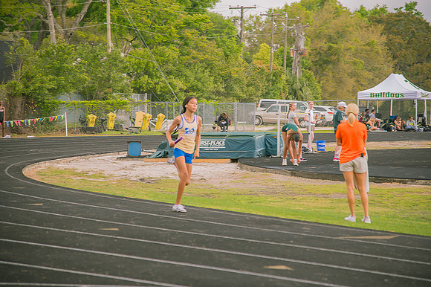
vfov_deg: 11.4
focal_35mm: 120
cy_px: 144
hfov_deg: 17.1
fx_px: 1436
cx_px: 216
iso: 200
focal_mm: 120
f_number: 4
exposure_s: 1/200
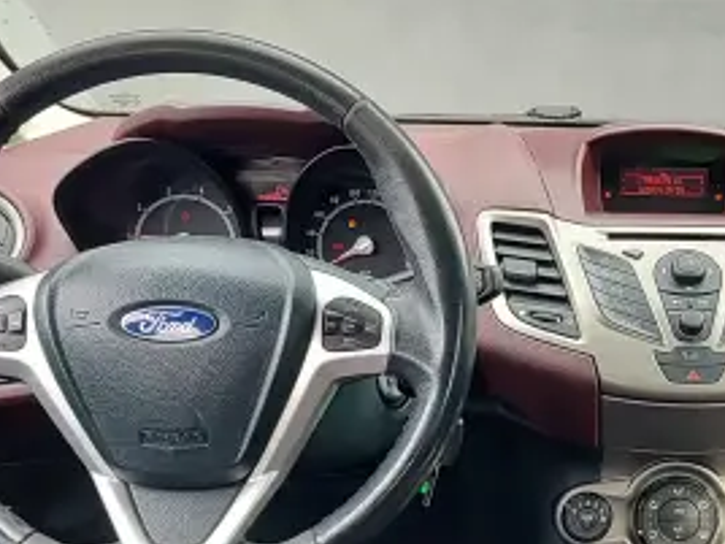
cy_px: 449
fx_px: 1152
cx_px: 625
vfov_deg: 26.0
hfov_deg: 33.4
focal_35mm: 55
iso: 100
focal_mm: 5.56
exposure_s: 1/159
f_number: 1.8
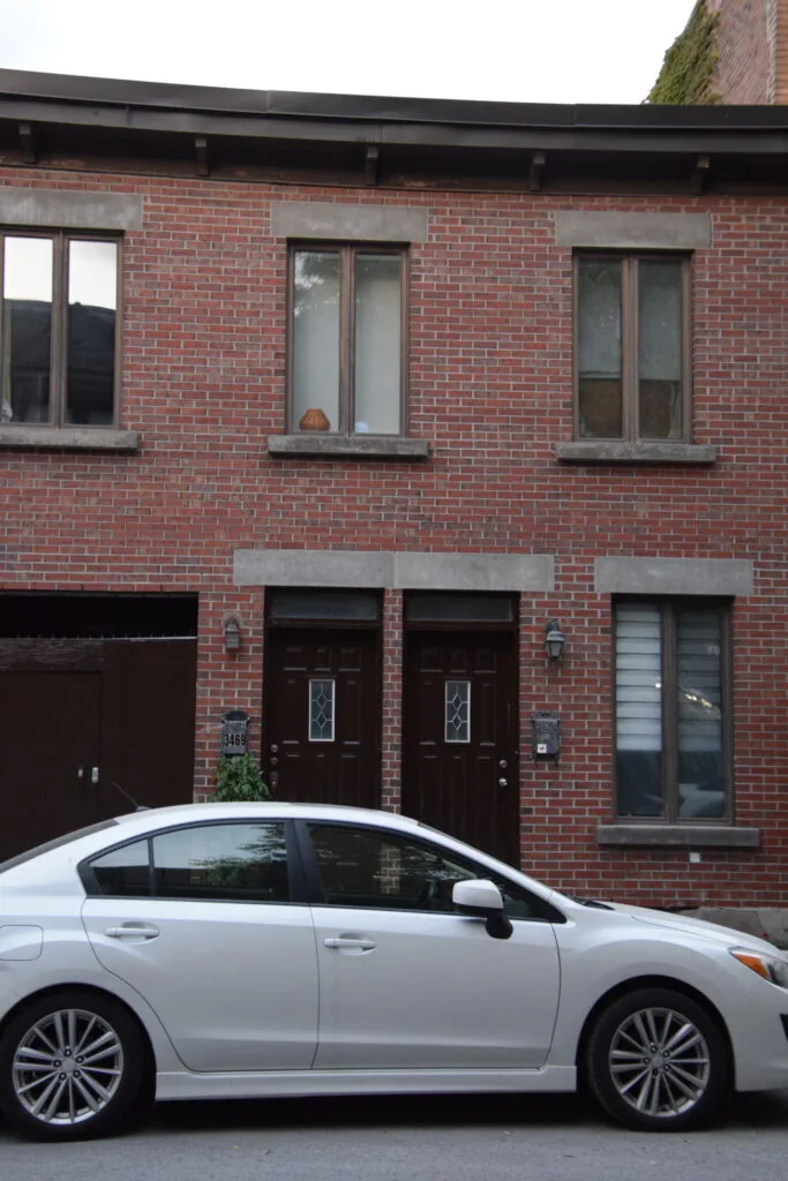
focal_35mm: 46
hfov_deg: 29.0
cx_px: 394
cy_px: 590
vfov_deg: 42.3
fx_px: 1526
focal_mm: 31
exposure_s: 1/60
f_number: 3.5
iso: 1600
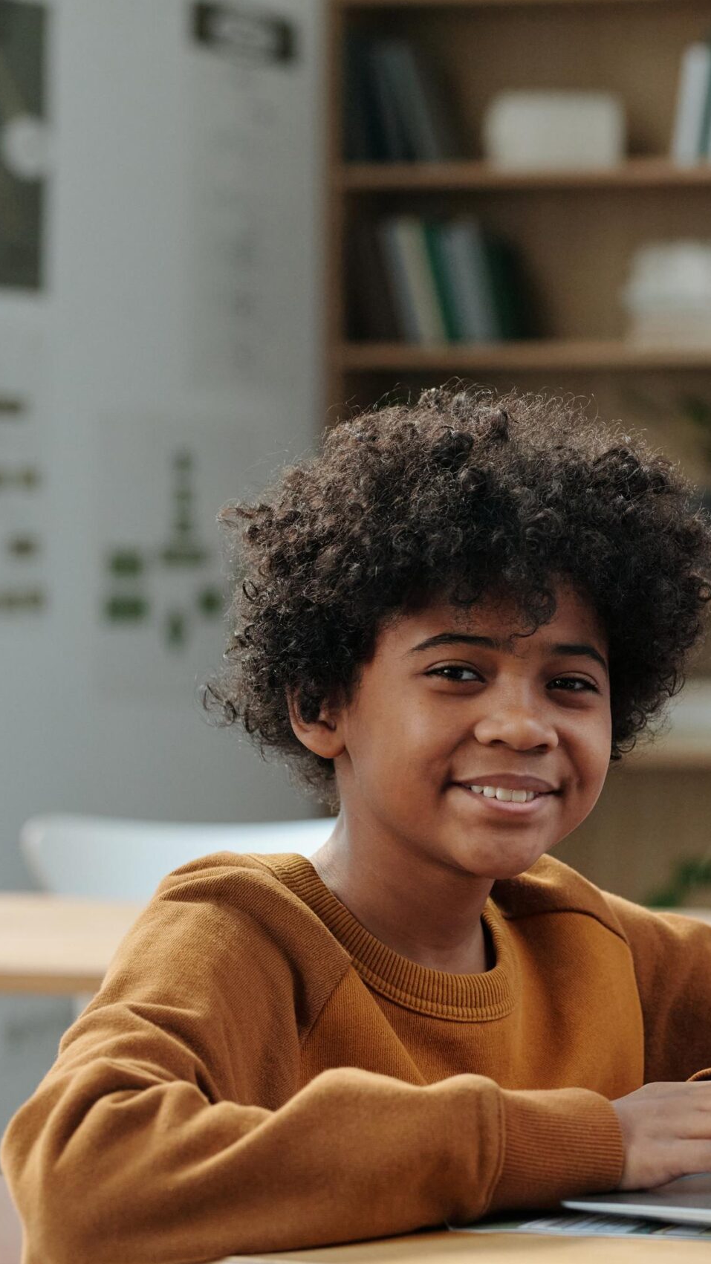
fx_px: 4491
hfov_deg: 9.0
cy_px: 631
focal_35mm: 134
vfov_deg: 16.0
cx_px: 812
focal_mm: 85
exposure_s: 1/160
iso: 1600
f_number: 3.5
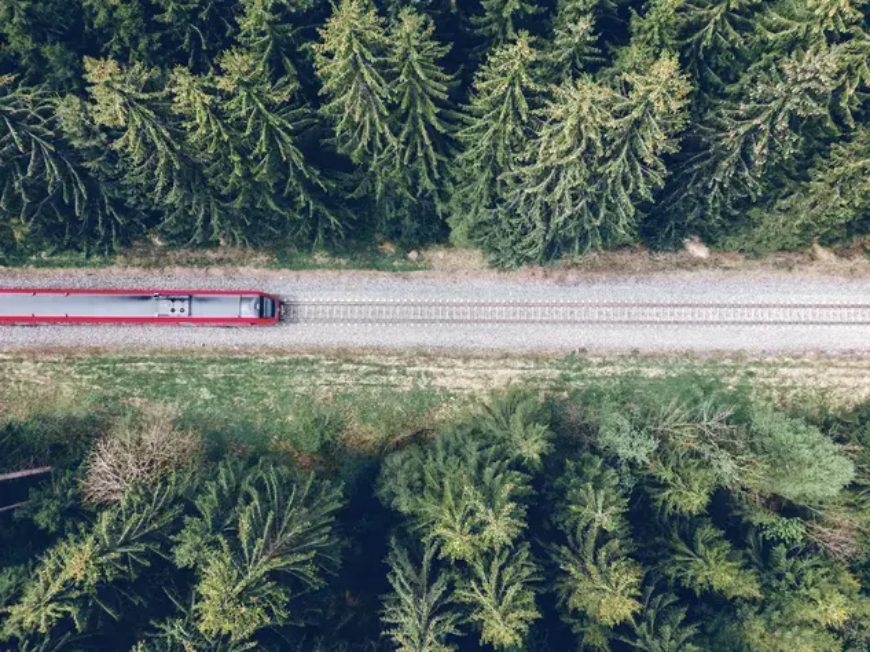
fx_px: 603
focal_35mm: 24
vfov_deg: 56.8
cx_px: 435
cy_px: 326
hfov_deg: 71.6
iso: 100
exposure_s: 1/170
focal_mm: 4.5
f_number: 2.8
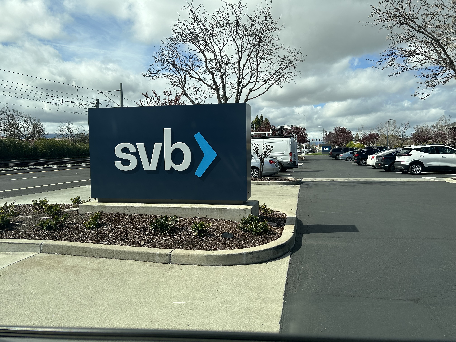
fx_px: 343
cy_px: 171
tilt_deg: -3.2
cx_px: 228
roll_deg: +0.4
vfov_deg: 53.1
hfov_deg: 67.3
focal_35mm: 26
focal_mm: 5.7
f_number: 1.5
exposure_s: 1/1488
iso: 50
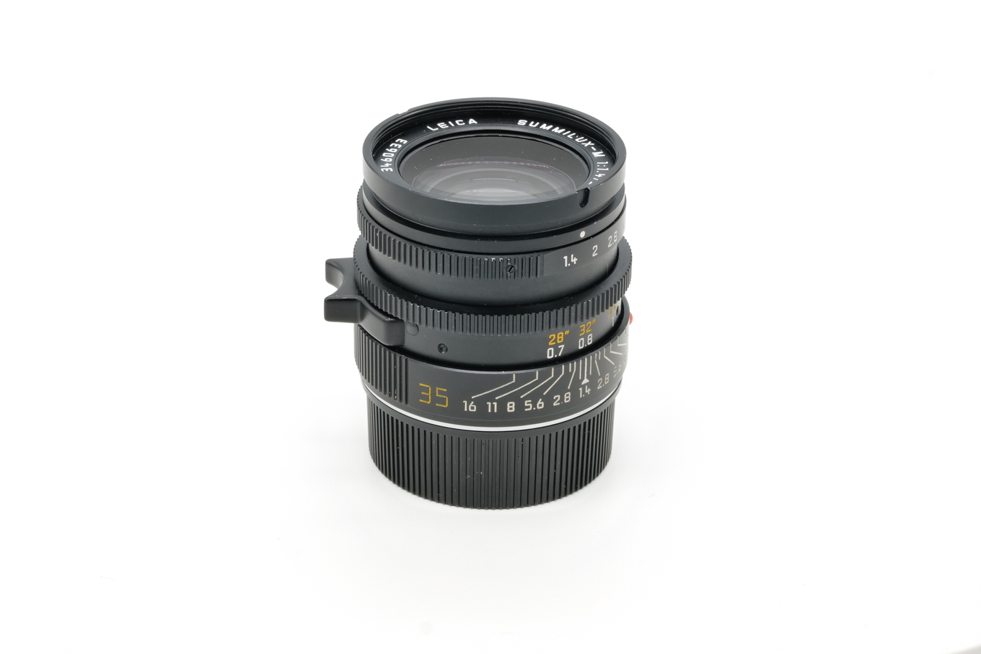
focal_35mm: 92
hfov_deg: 22.1
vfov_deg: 14.9
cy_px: 325
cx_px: 490
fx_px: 2507
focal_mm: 60
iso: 800
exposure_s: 1/20
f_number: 16
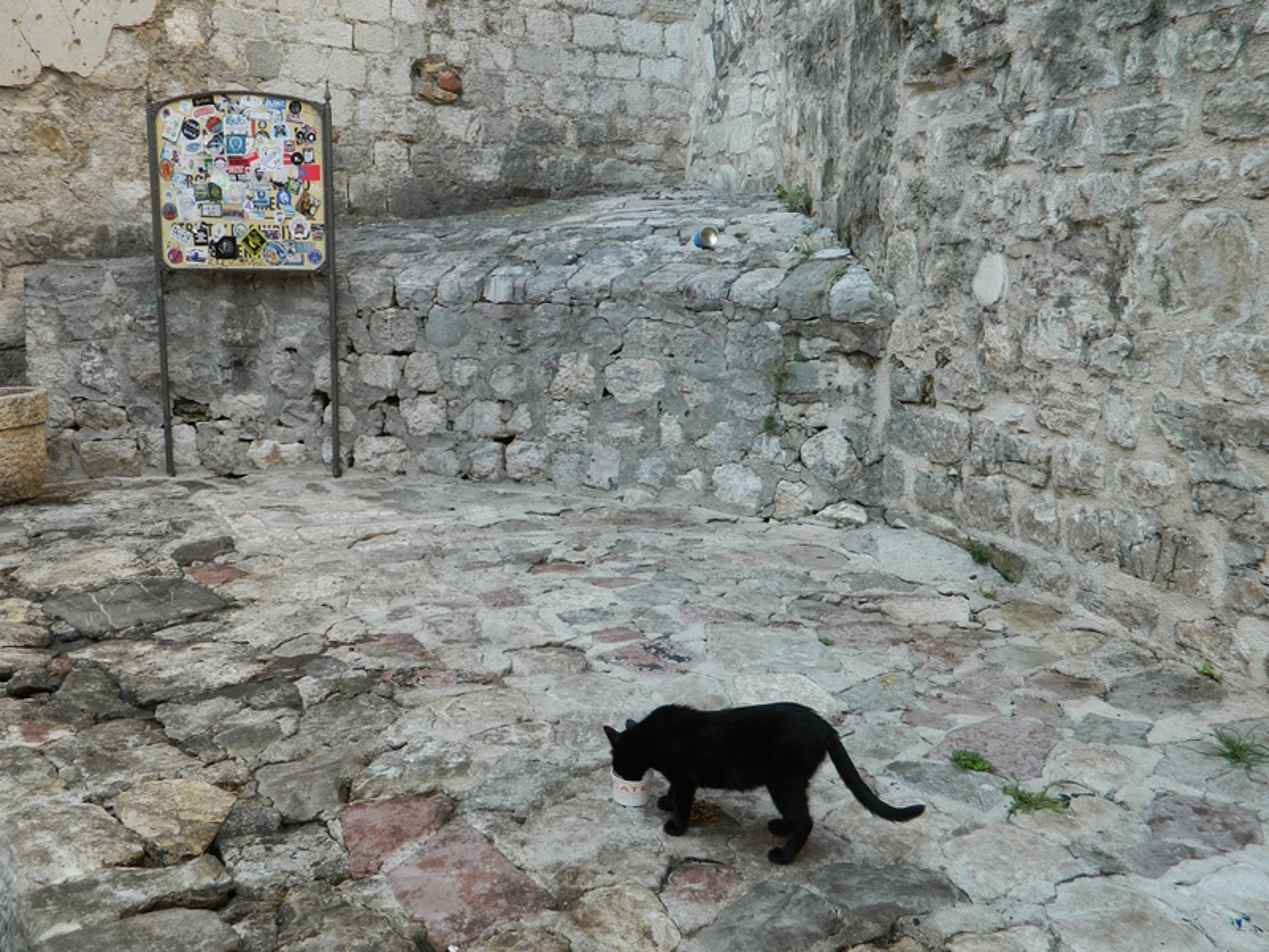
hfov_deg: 58.4
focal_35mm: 31
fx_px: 1136
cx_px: 634
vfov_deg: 45.4
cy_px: 476
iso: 80
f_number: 3.2
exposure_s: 1/100
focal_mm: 5.6
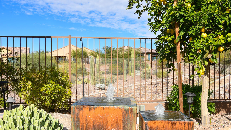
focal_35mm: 34
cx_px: 116
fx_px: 208
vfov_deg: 34.6
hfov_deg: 58.0
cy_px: 72
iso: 100
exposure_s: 1/250
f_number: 10
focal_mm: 14
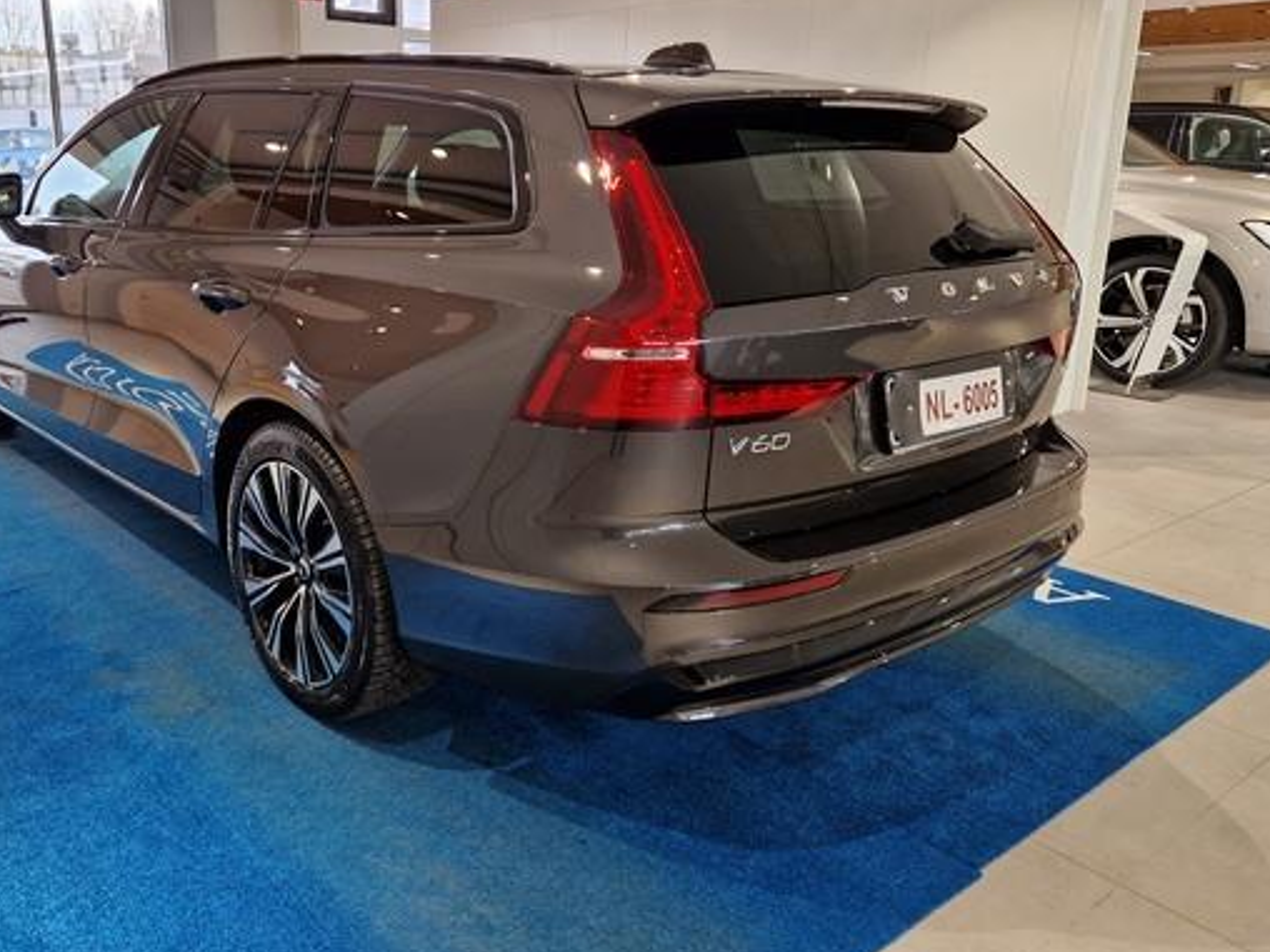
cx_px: 490
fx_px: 1064
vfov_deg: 48.2
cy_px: 450
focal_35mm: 29
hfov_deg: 61.0
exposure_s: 1/180
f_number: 1.8
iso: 100
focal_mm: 5.4
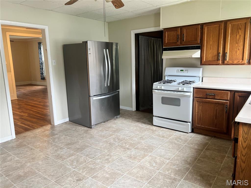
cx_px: 126
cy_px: 94
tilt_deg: -8.6
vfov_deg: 53.1
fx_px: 189
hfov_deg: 67.3
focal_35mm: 26
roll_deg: +1.2
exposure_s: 1/113
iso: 125
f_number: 1.5
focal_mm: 5.7
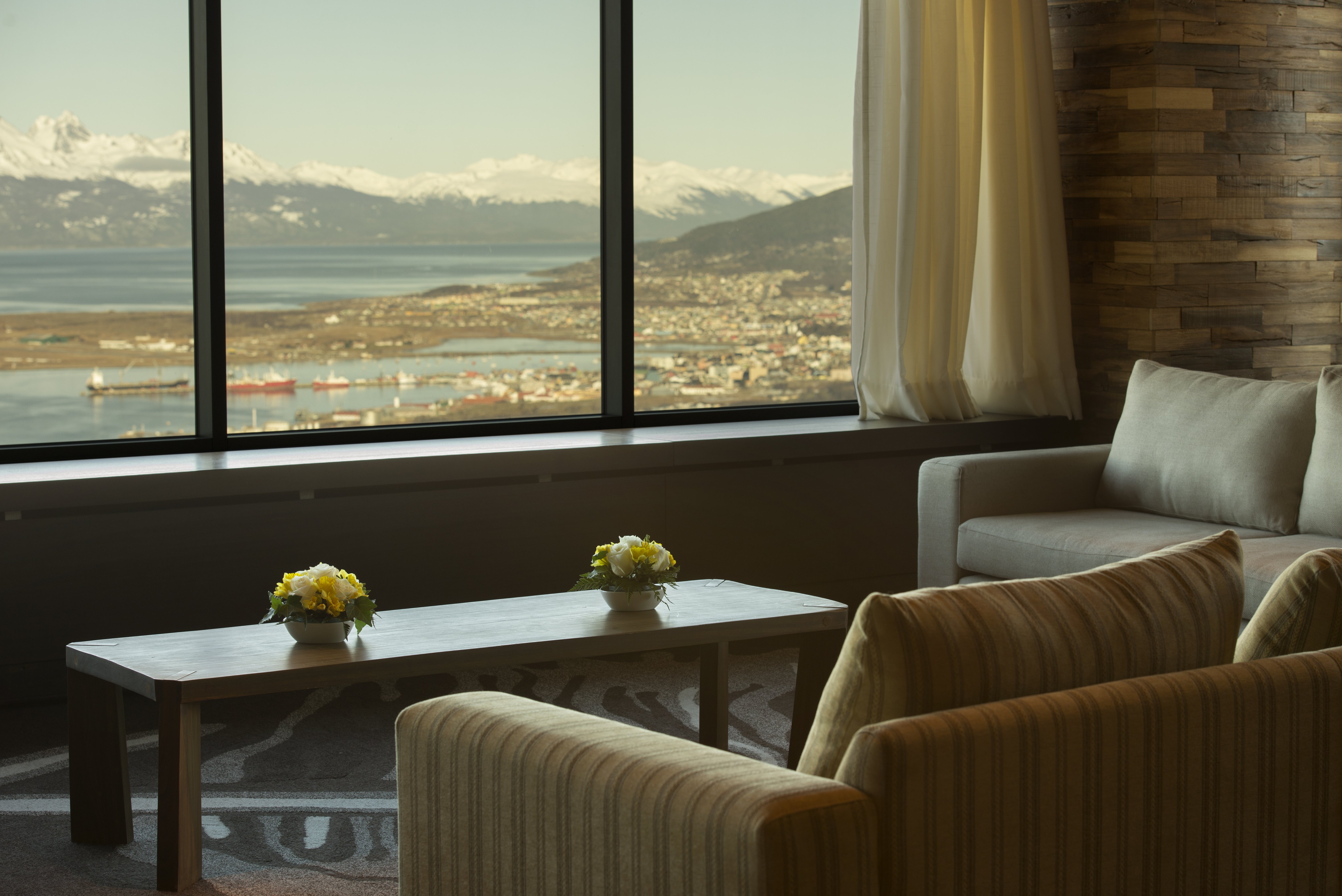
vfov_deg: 19.5
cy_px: 448
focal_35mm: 70
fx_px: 2610
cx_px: 671
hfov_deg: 28.8
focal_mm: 70
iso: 200
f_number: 7.1
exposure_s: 1/25
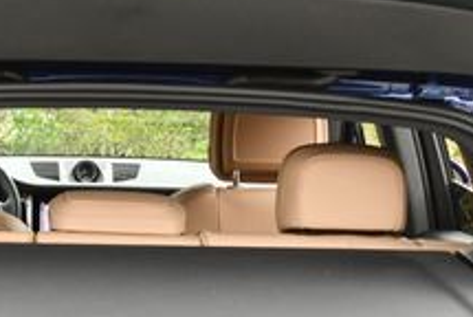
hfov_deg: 18.8
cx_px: 57
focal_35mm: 107
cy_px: 401
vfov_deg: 12.5
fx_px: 1408
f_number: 4
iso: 400
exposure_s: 1/250
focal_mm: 18
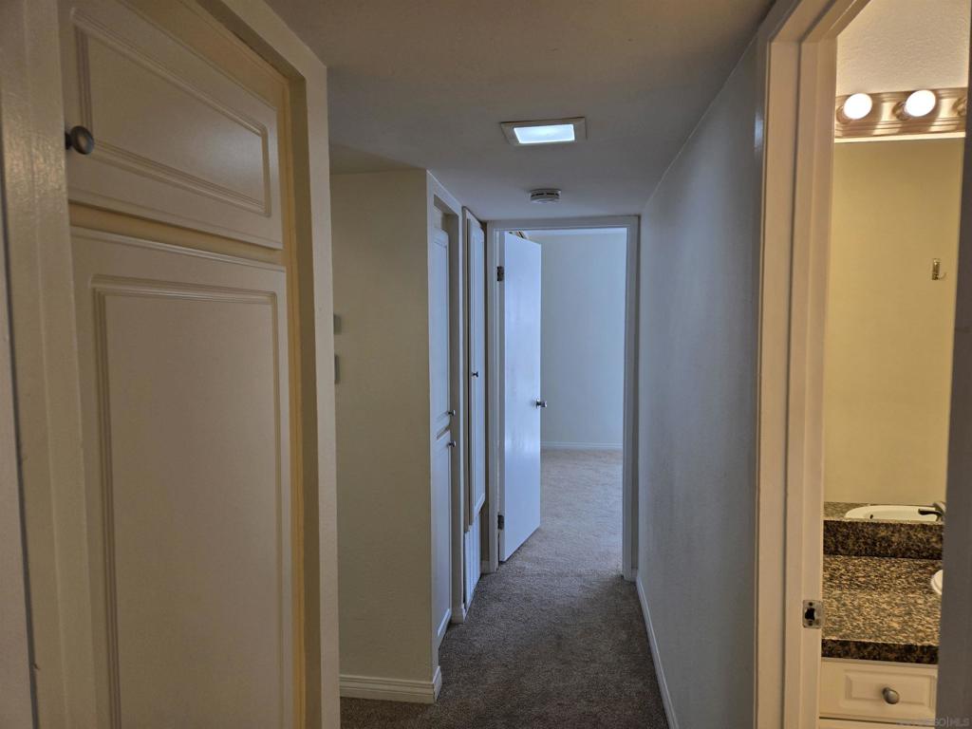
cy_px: 364
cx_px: 486
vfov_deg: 58.9
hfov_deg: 73.9
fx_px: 646
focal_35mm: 23
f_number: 1.8
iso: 50
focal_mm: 5.4
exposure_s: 1/120
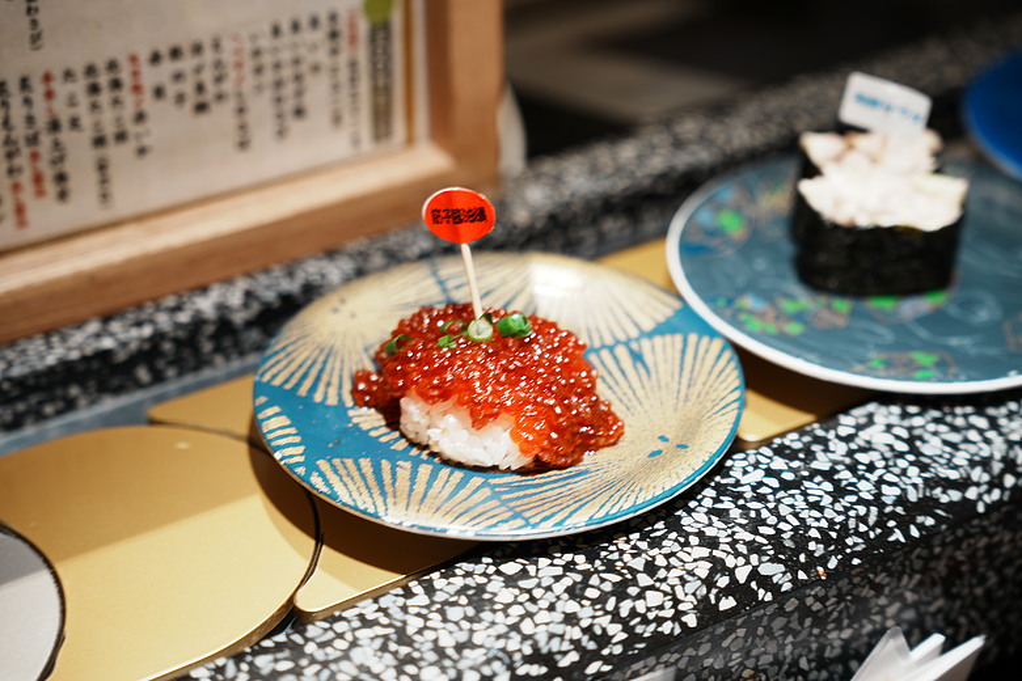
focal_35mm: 70
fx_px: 1987
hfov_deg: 28.8
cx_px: 511
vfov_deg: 19.5
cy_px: 340
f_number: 2.8
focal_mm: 70
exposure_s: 1/60
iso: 125
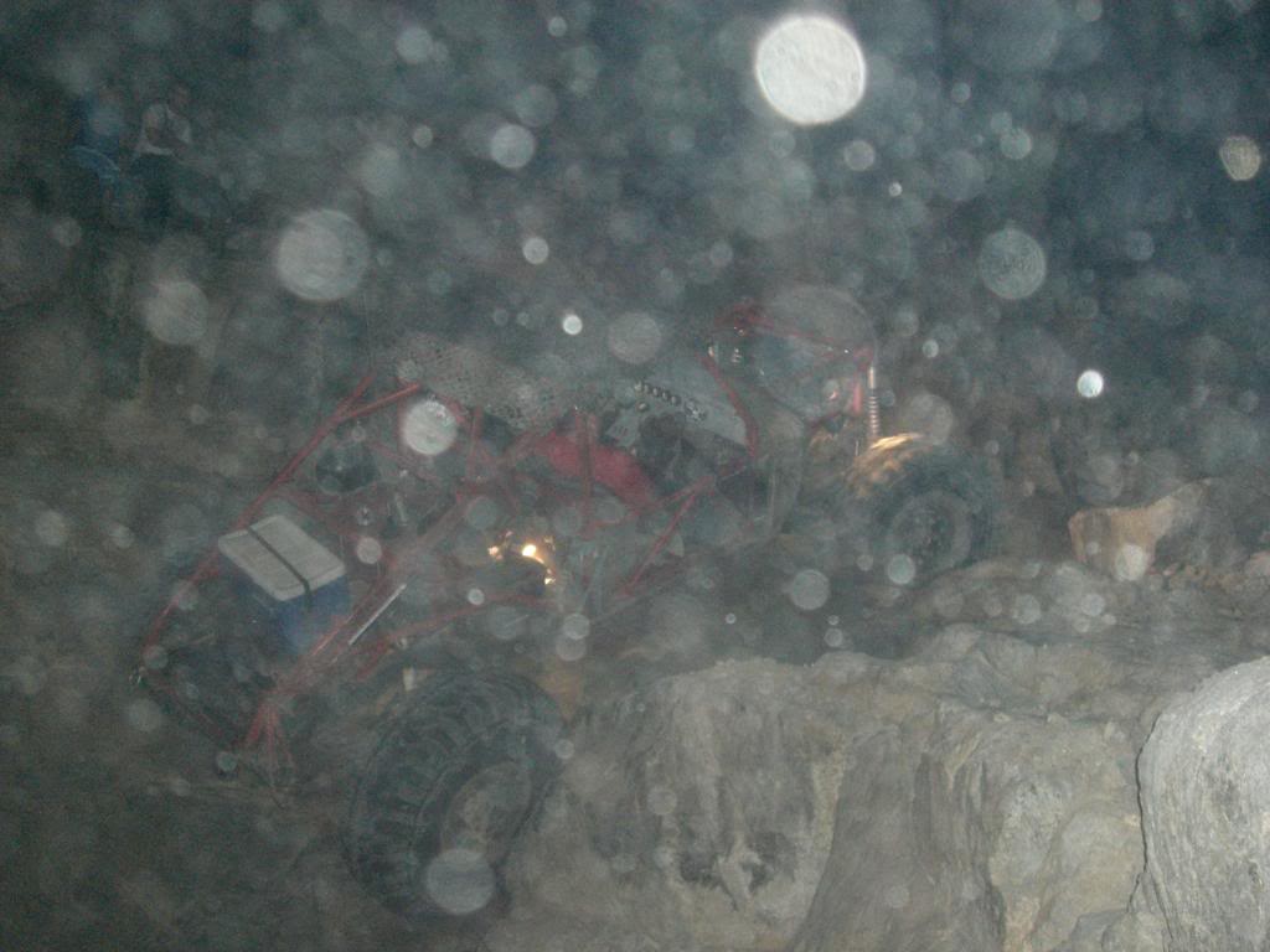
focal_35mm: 38
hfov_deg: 49.0
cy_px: 476
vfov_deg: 37.7
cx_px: 635
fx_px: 1394
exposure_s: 1/60
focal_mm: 6.2
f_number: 2.7
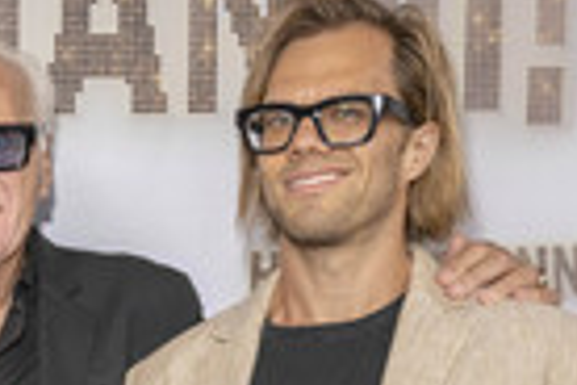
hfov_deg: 21.0
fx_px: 1388
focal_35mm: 87
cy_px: 511
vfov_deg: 15.0
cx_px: -207
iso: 640
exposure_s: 1/200
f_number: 6.3
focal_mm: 26.5
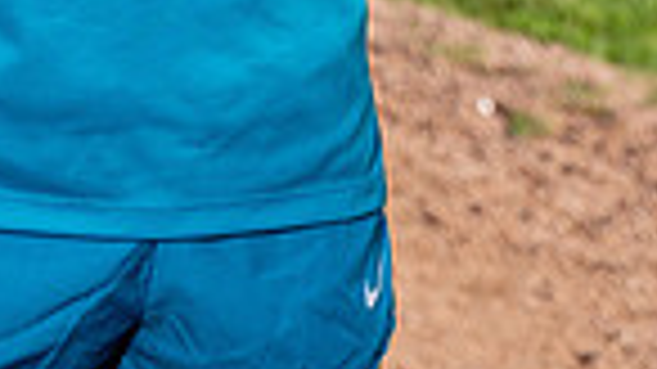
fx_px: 3657
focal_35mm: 210
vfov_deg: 5.6
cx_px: 76
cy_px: -508
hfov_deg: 10.2
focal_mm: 65
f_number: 4
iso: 100
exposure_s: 1/640
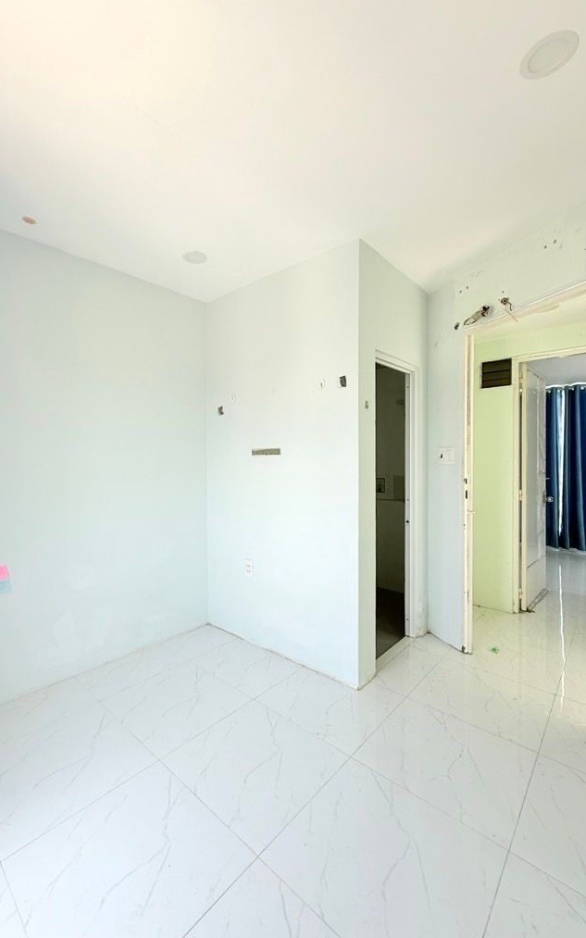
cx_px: 256
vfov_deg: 101.5
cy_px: 465
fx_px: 383
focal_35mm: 15
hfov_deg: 74.4
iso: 50
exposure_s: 1/192
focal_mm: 2.22
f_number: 2.2
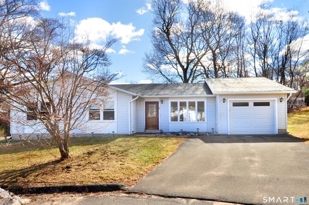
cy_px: 102
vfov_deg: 56.0
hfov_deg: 77.4
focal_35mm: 22
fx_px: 193
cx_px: 154
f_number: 8
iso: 250
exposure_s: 1/400
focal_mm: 15
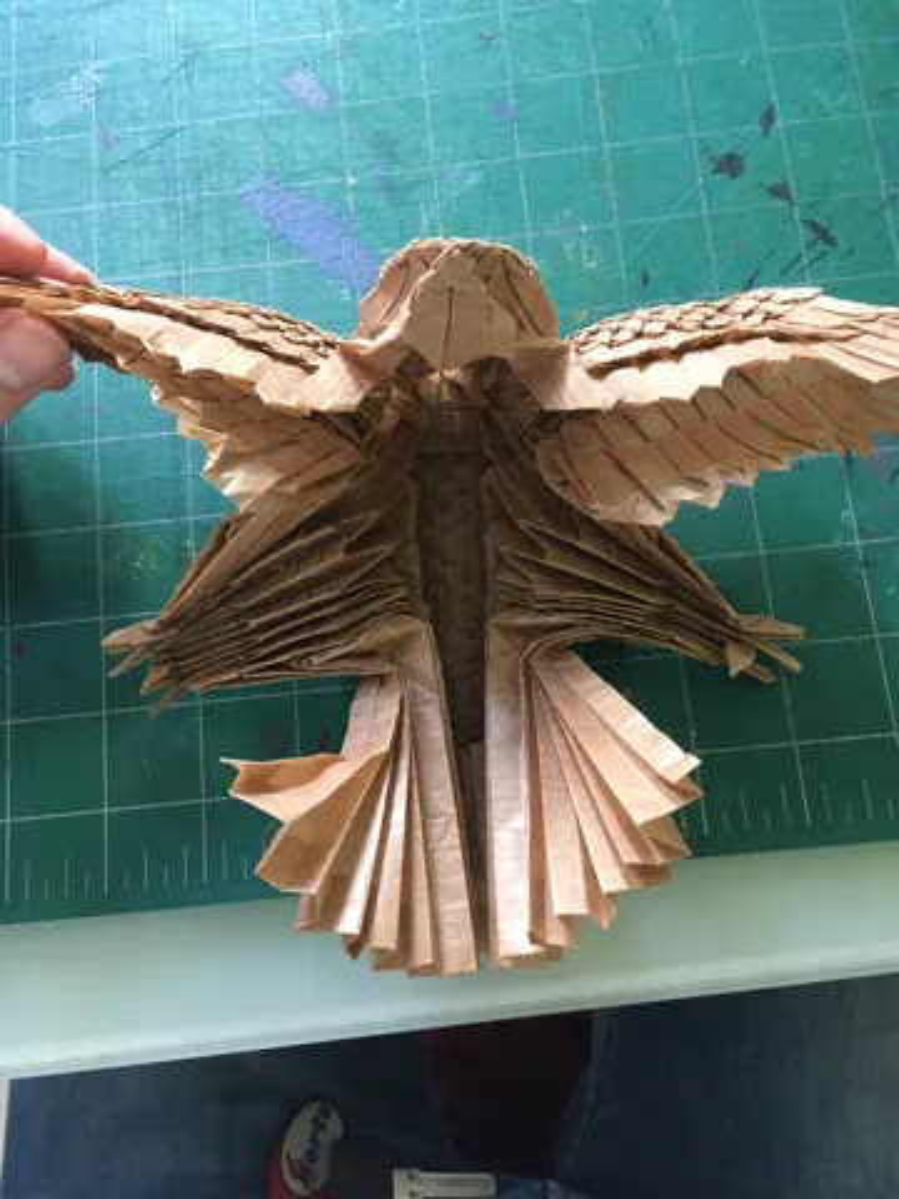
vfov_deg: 61.7
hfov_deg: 48.2
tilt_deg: -76.4
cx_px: 450
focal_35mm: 29
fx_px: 1004
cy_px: 600
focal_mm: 4.15
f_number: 2.2
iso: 200
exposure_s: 1/33
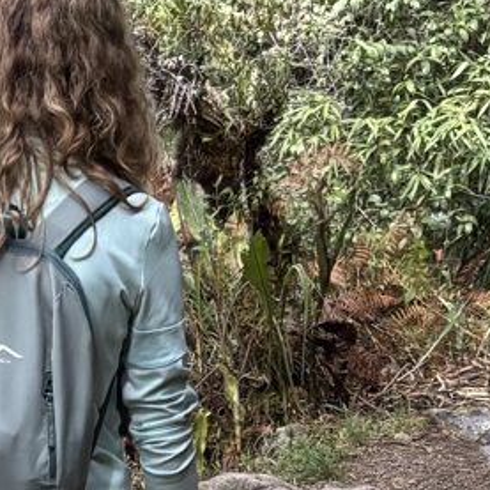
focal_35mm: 166
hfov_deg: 10.5
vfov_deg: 10.0
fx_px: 2658
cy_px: 858
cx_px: 21
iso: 50
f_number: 1.6
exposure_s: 1/577
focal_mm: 5.96
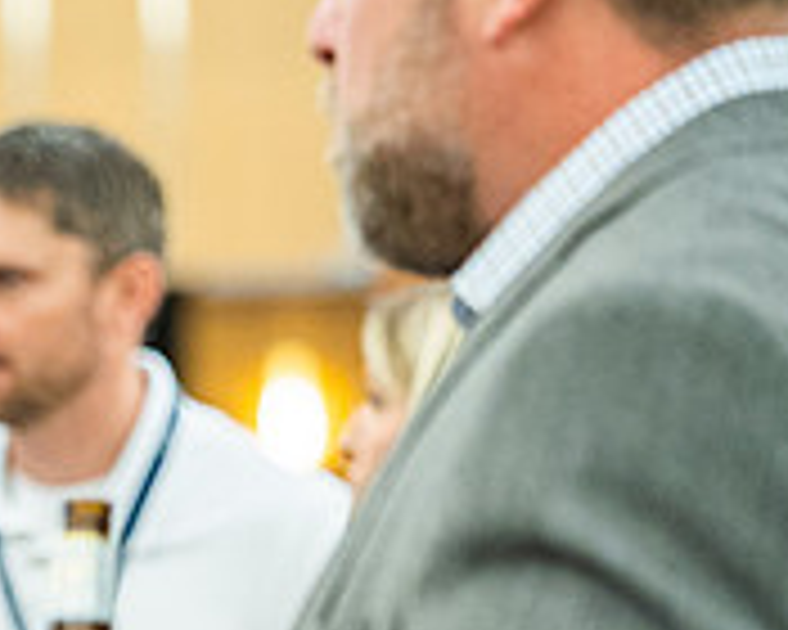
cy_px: 709
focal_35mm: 366
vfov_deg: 4.2
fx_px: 8536
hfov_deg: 5.2
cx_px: -396
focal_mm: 113
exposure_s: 1/160
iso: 2500
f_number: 2.8
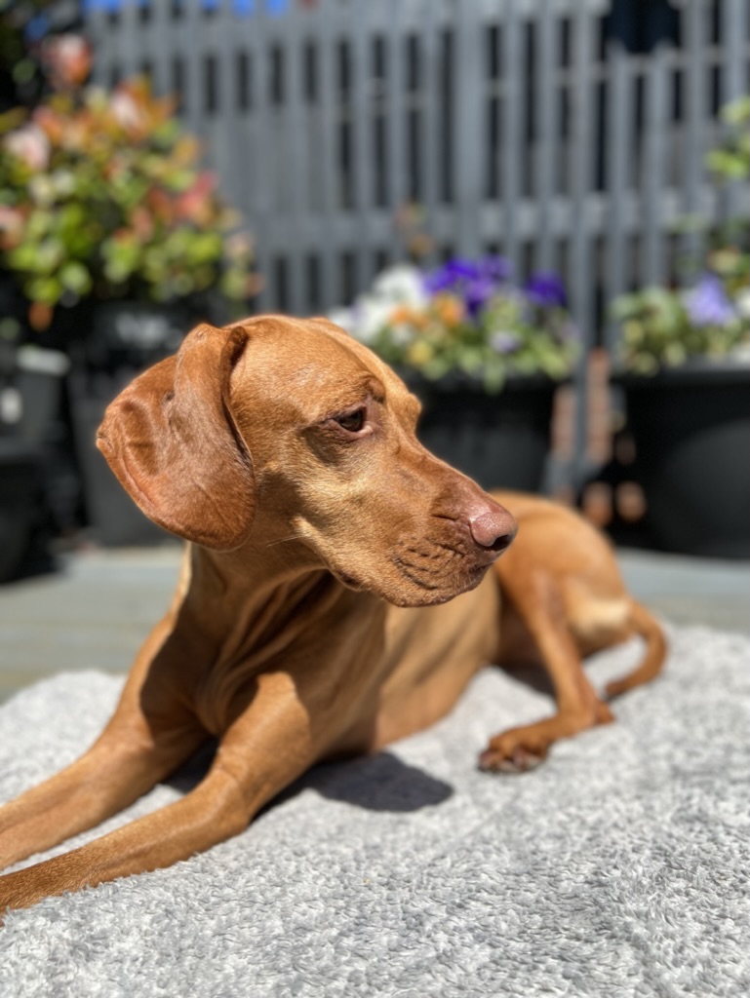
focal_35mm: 26
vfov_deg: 67.3
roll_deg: -0.2
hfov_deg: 53.1
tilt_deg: -4.9
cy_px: 499
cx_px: 375
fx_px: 750
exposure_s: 1/3831
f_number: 1.5
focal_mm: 5.7
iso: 50
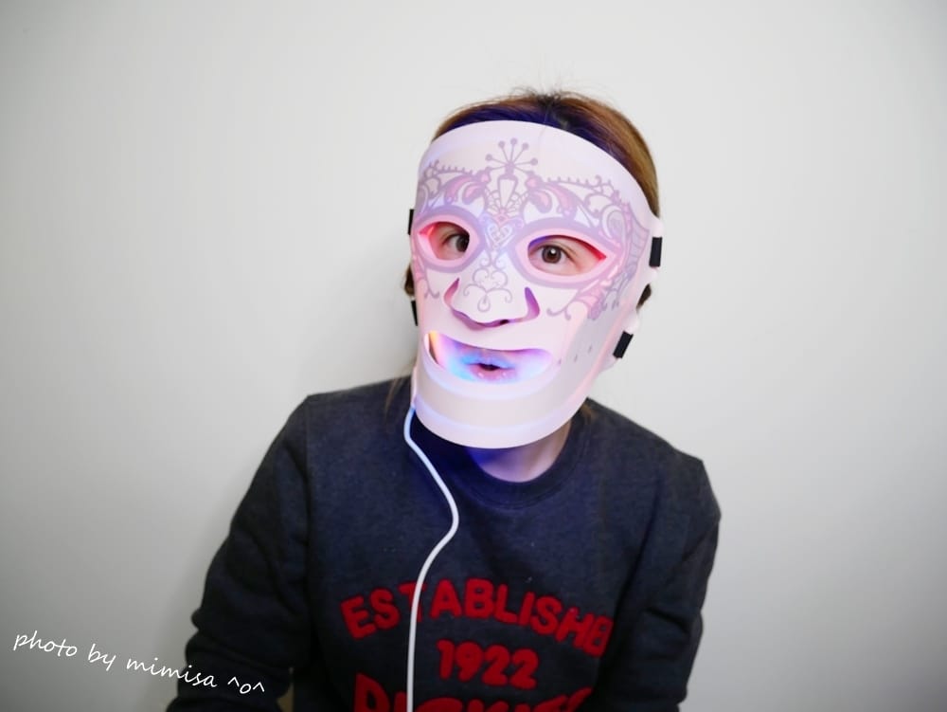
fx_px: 657
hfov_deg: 71.6
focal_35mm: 24
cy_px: 356
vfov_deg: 56.9
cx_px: 474
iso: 250
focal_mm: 12
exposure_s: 1/60
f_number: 3.5
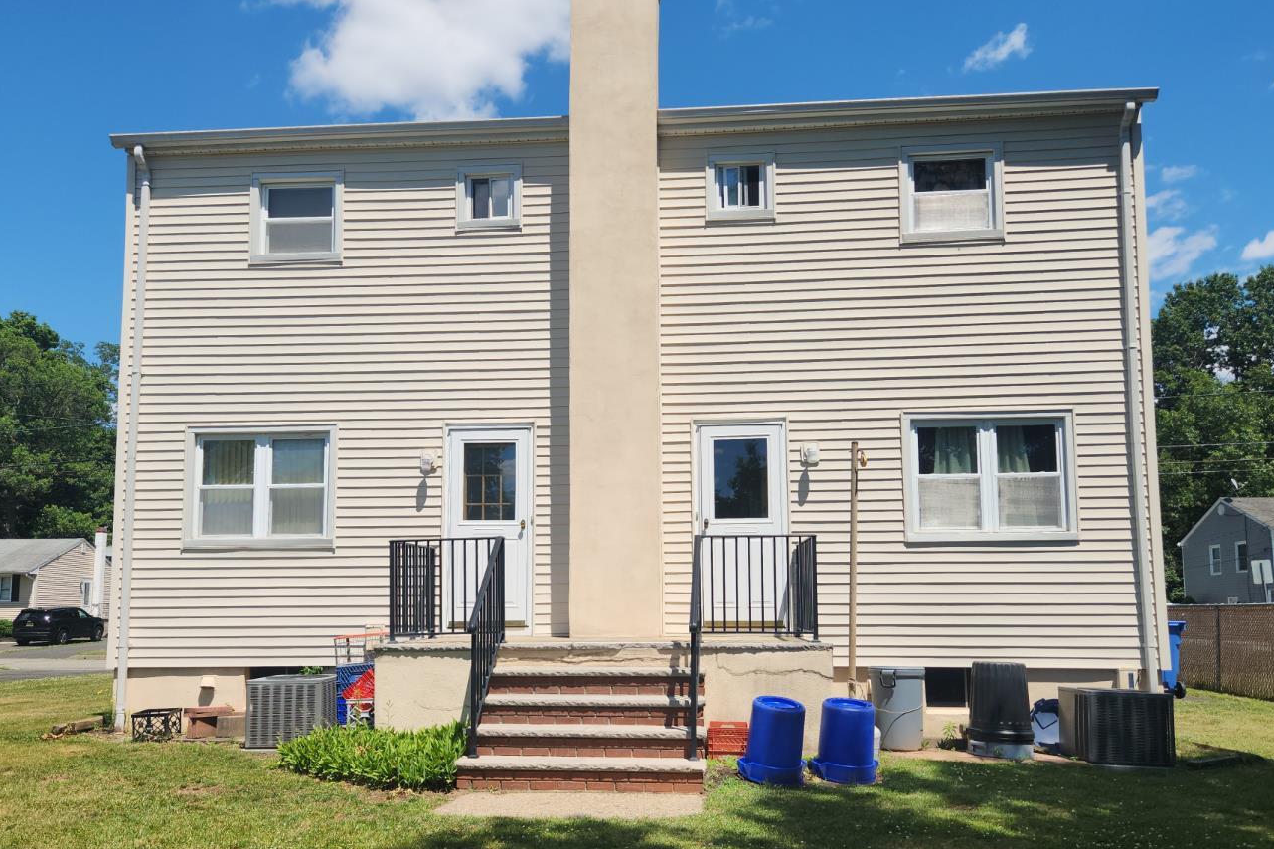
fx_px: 991
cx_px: 614
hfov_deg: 65.5
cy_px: 509
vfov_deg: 46.1
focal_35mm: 28
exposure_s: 1/2049
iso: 20
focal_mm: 5.4
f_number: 1.8
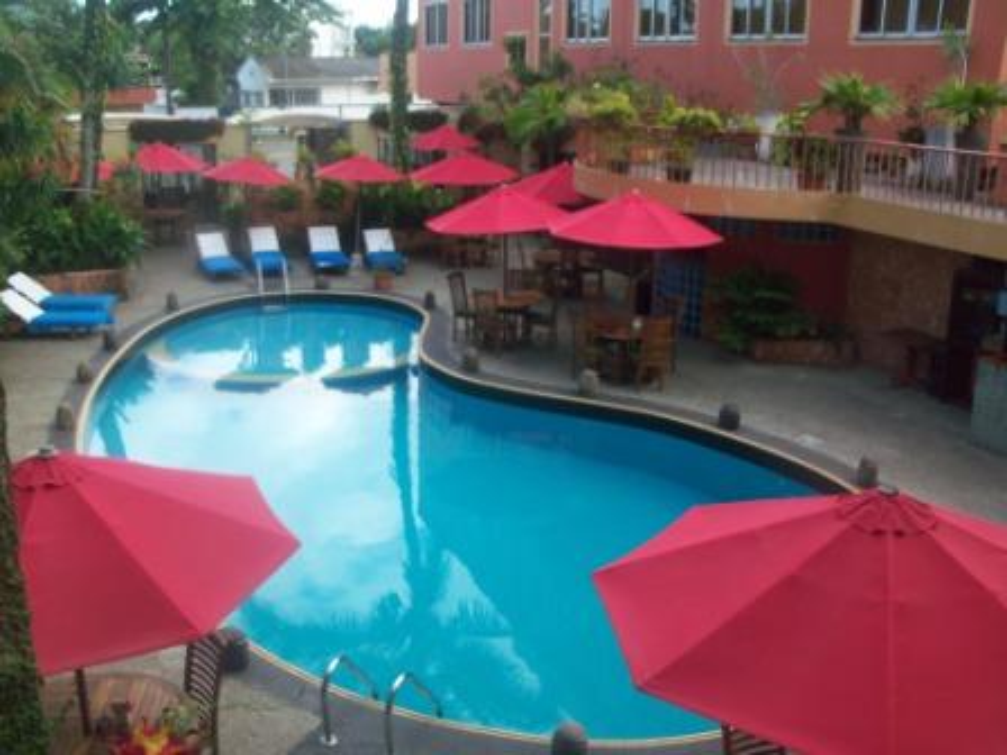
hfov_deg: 52.6
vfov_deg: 40.7
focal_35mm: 35
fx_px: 1018
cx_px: 504
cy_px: 378
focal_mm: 6.3
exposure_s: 1/160
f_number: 3
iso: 64
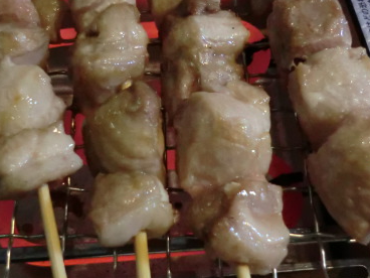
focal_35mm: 47
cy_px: 136
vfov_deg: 30.9
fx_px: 502
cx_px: 173
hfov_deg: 40.4
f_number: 3.2
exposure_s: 1/40
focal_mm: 4.9
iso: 800
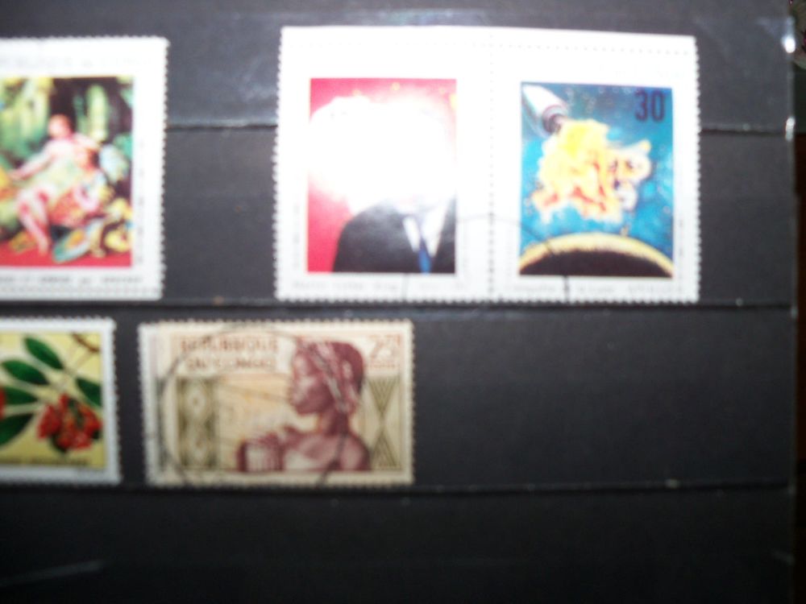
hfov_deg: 52.6
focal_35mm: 35
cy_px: 302
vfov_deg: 40.7
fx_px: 815
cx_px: 403
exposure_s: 1/30
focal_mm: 6.2
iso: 100
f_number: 3.5
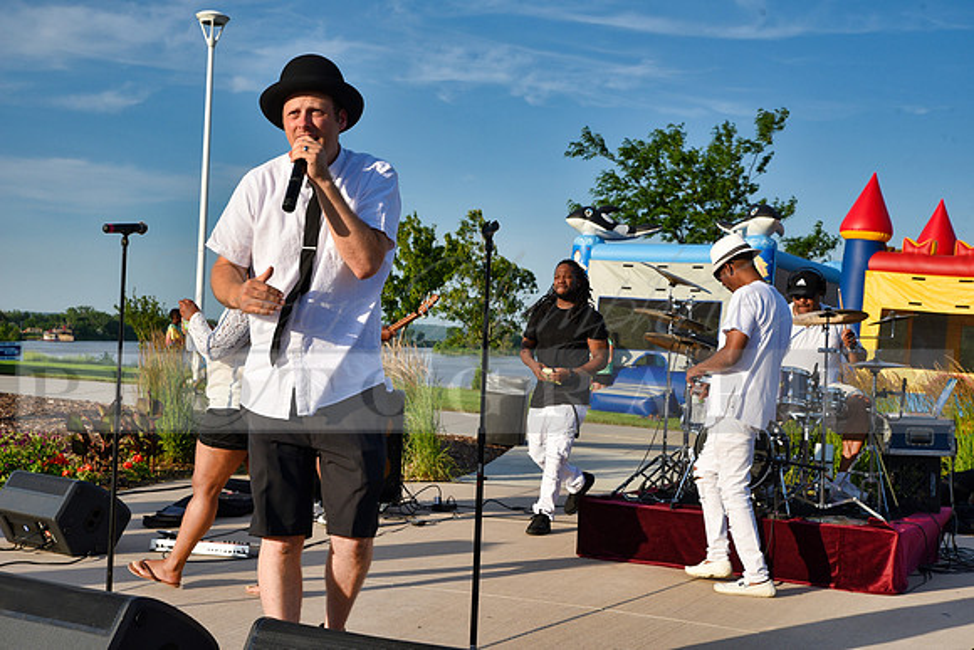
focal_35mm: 50
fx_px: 1353
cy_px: 325
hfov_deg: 39.6
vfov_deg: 27.0
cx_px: 487
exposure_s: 1/400
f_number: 10
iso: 200
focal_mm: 50
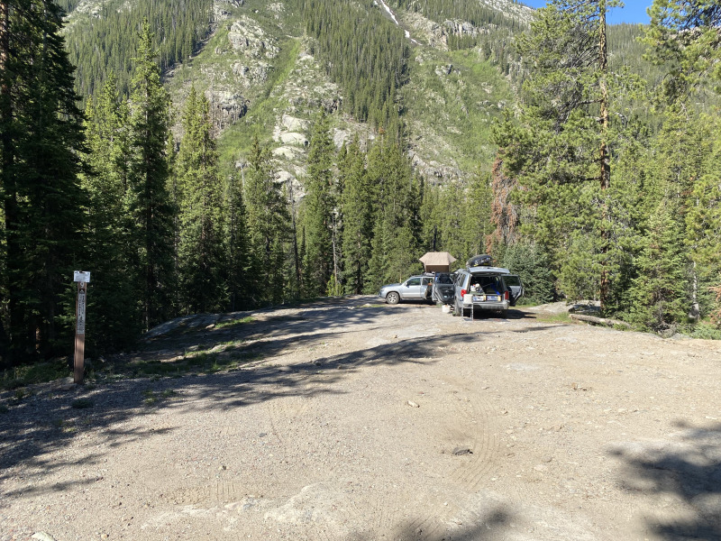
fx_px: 542
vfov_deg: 53.1
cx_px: 360
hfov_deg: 67.3
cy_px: 270
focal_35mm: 26
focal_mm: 4.25
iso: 32
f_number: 1.8
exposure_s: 1/2066
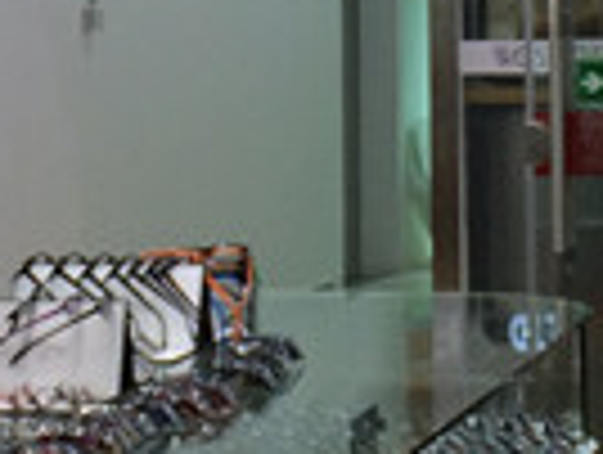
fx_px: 3019
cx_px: 284
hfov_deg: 11.4
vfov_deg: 8.4
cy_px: -265
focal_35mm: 173
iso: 32
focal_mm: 4.15
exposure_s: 1/50
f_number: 2.2
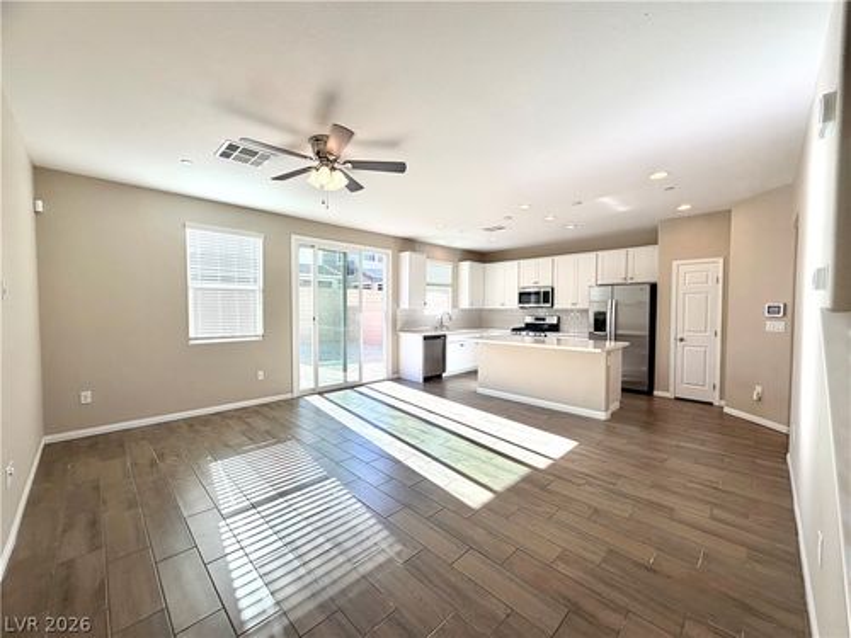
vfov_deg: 85.7
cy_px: 319
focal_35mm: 14
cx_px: 426
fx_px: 344
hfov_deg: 102.1
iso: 25
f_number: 2.2
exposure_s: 1/120
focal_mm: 2.22
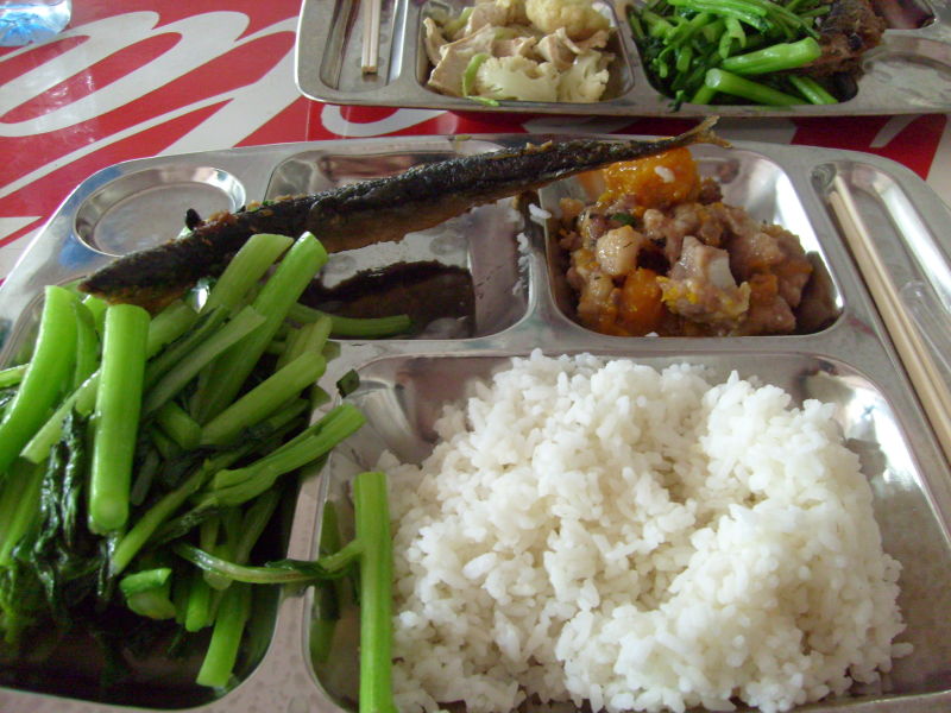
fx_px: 962
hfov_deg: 52.6
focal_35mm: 35
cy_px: 356
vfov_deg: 40.7
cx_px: 476
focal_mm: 5.8
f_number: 2.8
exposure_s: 1/45
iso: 160
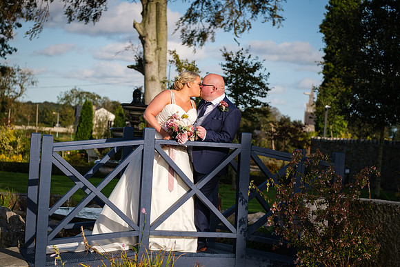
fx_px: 1048
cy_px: 128
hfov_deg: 21.6
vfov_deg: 14.5
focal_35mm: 94
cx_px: 177
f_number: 2.8
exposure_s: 1/2000
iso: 160
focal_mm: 54.1
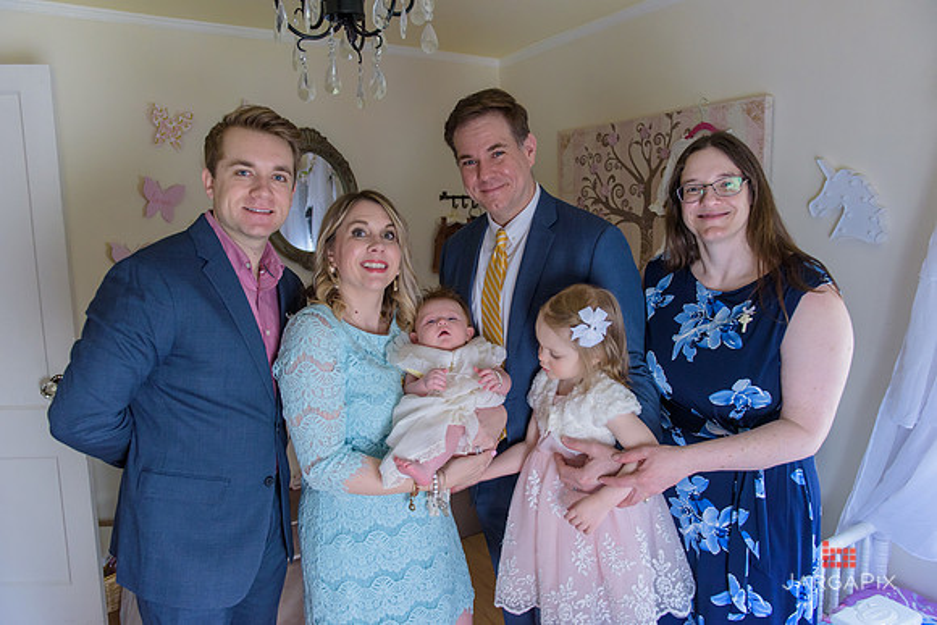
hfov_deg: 69.4
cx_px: 468
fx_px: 677
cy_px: 312
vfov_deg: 49.6
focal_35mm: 26
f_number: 3.2
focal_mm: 26
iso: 1600
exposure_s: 1/125
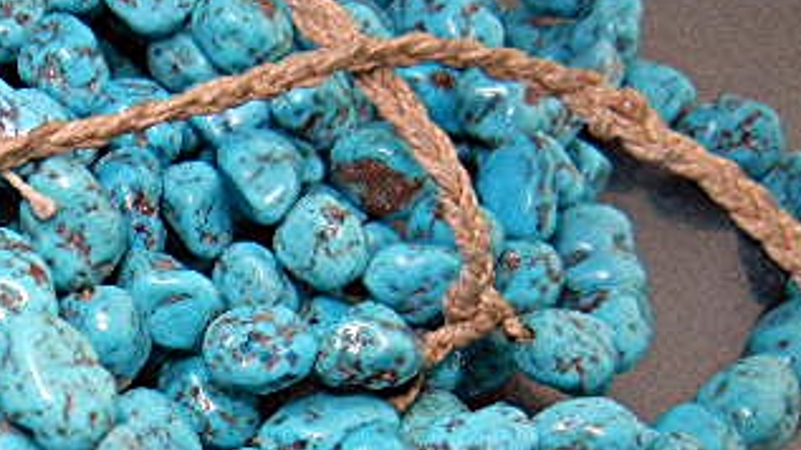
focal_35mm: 66
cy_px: 493
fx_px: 1401
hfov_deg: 29.9
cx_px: 10
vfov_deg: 17.6
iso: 505
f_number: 7
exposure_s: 1/30
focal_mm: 5.4
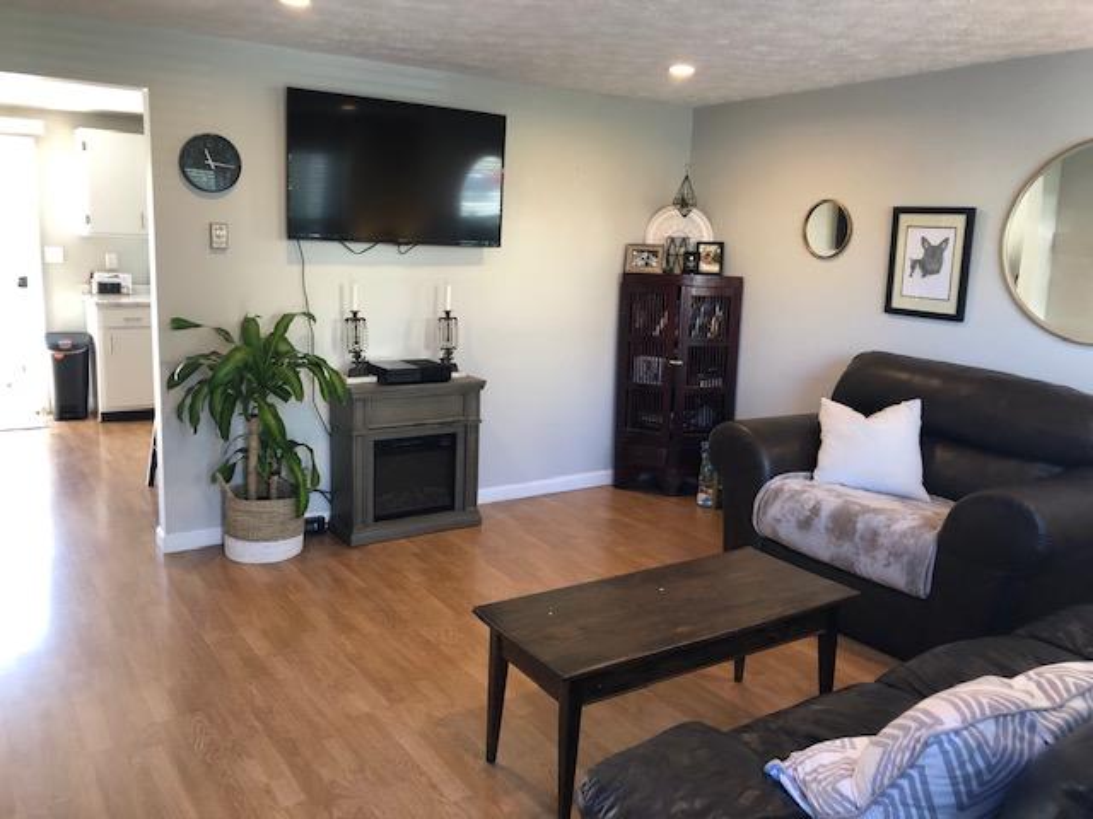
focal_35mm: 28
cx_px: 546
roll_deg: -2.0
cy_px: 410
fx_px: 884
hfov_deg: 63.4
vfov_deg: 49.7
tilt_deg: -9.6
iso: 40
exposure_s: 1/24
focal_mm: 3.99
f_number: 1.8
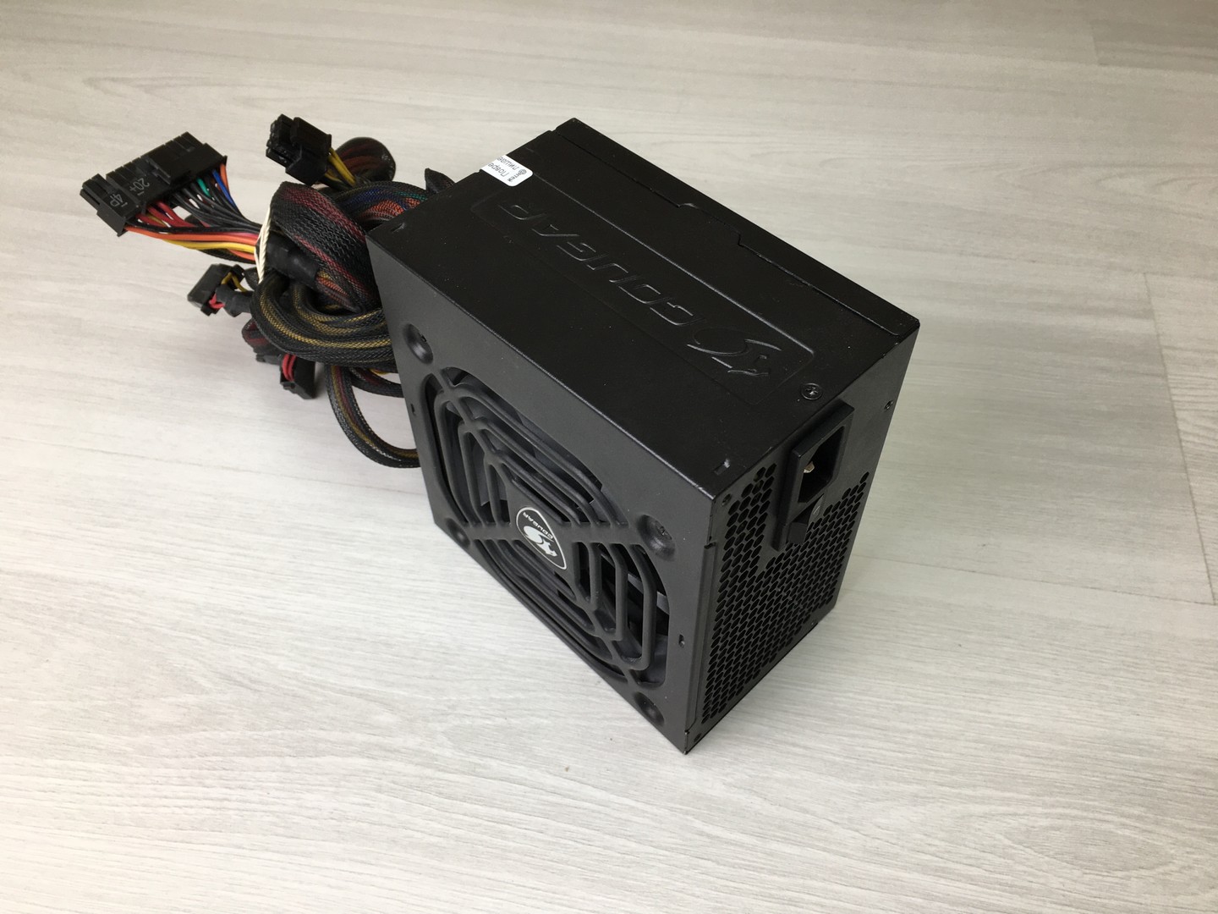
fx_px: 1020
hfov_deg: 61.7
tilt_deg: -50.1
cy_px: 457
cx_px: 609
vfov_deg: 48.2
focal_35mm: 29
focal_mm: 4.15
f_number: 2.2
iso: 25
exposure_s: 1/50
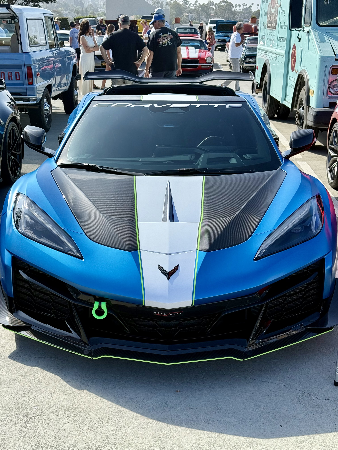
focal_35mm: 48
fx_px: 625
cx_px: 169
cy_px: 225
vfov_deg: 39.7
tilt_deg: -16.2
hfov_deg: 30.3
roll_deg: -0.7
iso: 80
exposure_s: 1/3704
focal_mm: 6.76
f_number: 1.78
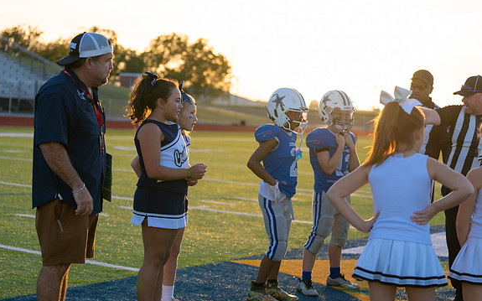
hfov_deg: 28.6
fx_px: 946
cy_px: 161
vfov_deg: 18.1
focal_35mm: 72
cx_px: 240
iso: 200
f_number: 2.8
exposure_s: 1/1000
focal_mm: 70
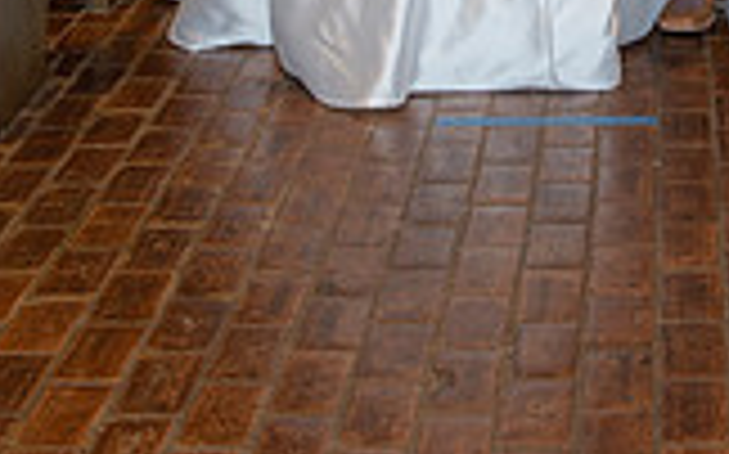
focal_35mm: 124
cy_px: -283
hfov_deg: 16.5
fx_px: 2462
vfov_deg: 10.1
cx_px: 716
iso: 1250
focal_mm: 34
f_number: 5
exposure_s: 1/125
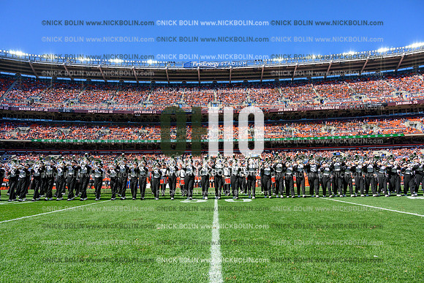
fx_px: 283
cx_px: 212
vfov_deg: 53.2
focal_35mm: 24
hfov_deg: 73.7
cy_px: 142
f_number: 8
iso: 1000
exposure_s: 1/2500
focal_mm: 24
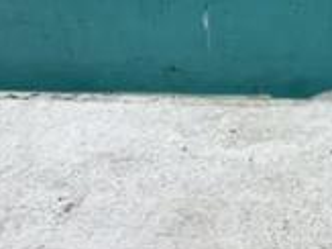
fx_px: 978
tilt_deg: -29.1
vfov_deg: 14.4
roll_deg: +0.6
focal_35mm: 102
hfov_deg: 16.0
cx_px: 615
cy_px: 47
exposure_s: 1/100
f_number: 1.6
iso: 100
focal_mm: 4.2
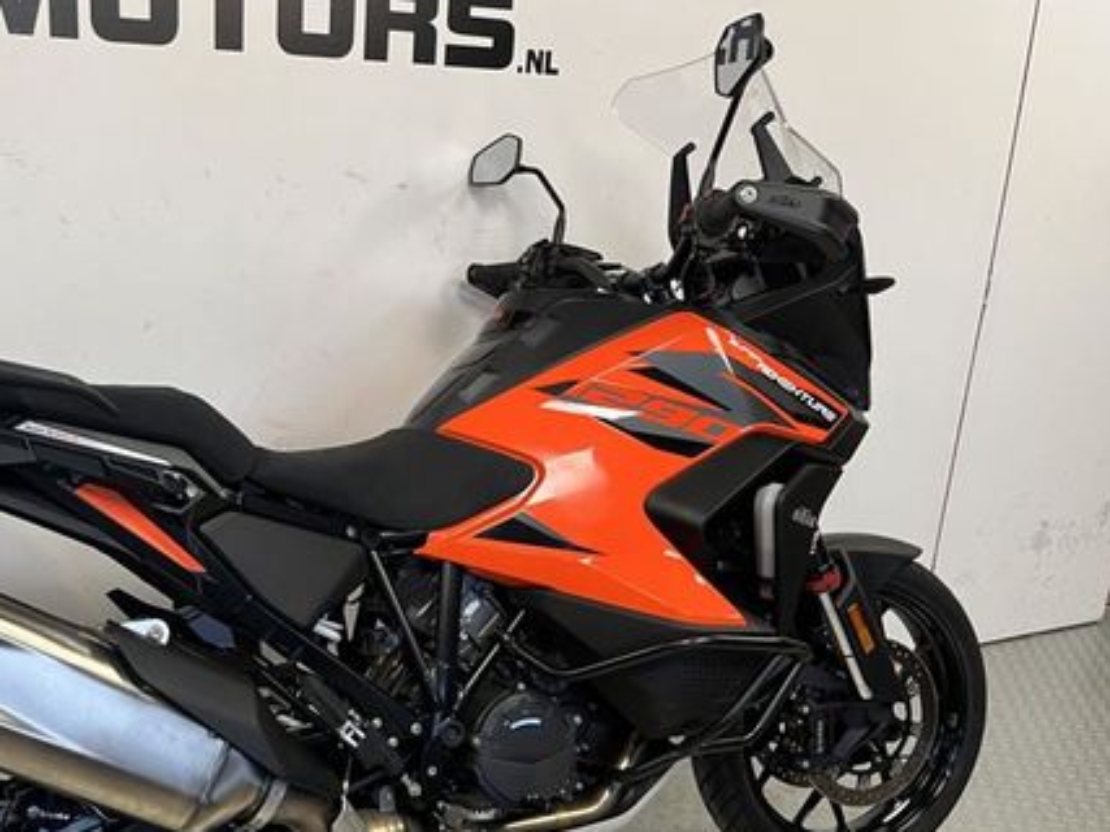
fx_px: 1250
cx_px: 328
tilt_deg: -18.2
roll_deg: -2.8
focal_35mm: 39
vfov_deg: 36.2
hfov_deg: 46.7
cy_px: 595
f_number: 1.6
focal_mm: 5.1
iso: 100
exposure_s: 1/50
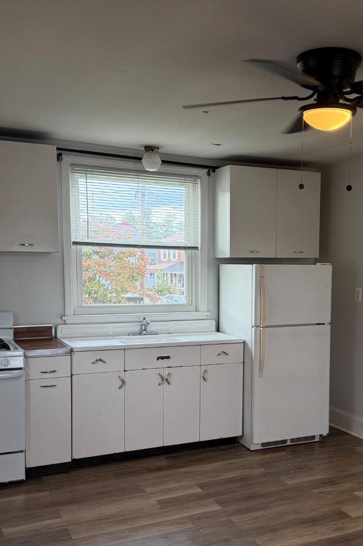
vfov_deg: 49.4
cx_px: 241
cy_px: 317
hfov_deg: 33.9
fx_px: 590
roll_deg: -1.2
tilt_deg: -4.5
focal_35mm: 39
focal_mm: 6.76
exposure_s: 1/120
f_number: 1.78
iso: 250
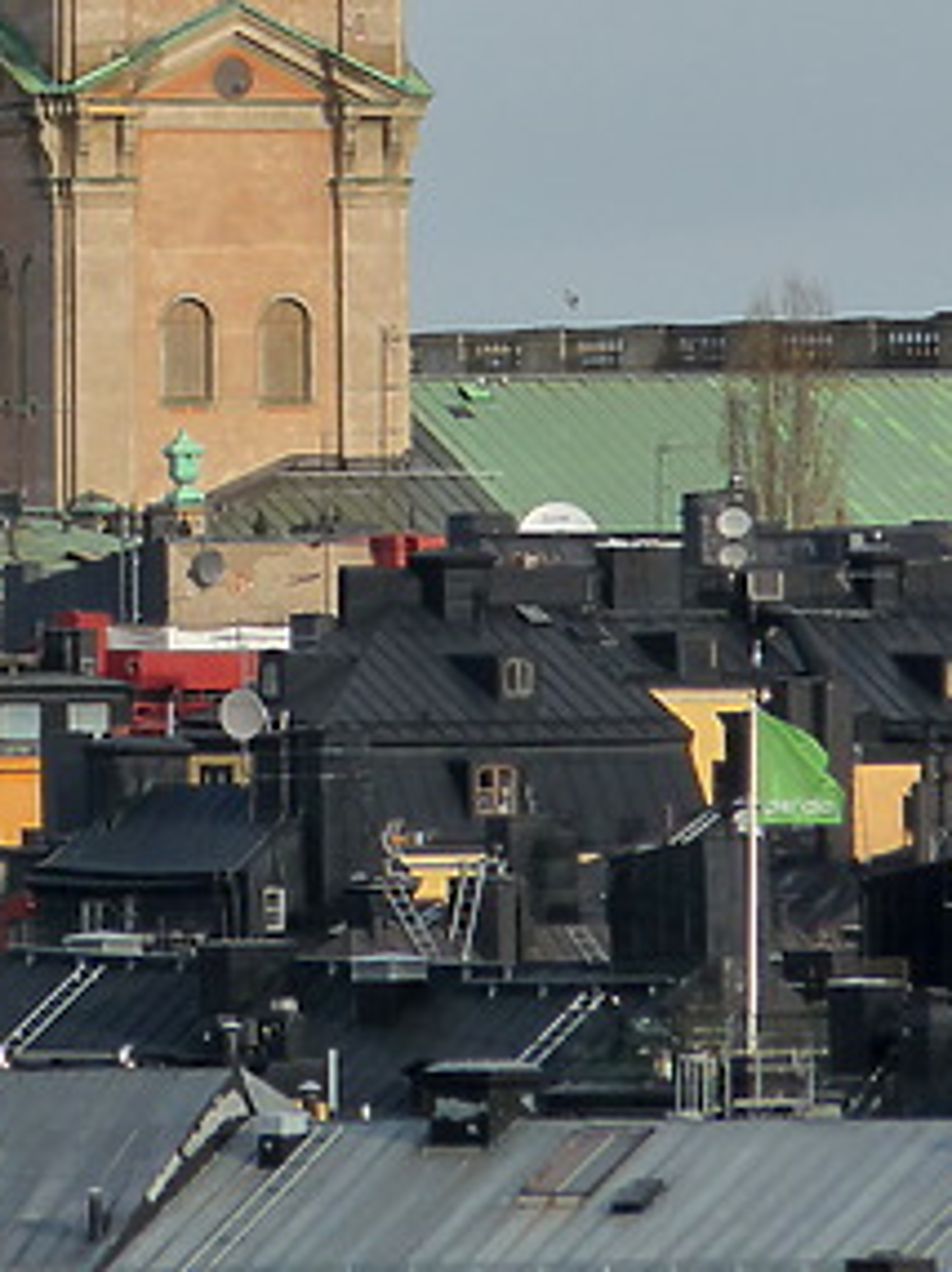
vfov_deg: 3.0
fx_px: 23907
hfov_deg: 2.3
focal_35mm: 651
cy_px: 44
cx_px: 156
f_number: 5.6
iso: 160
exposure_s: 1/400
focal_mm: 55.1
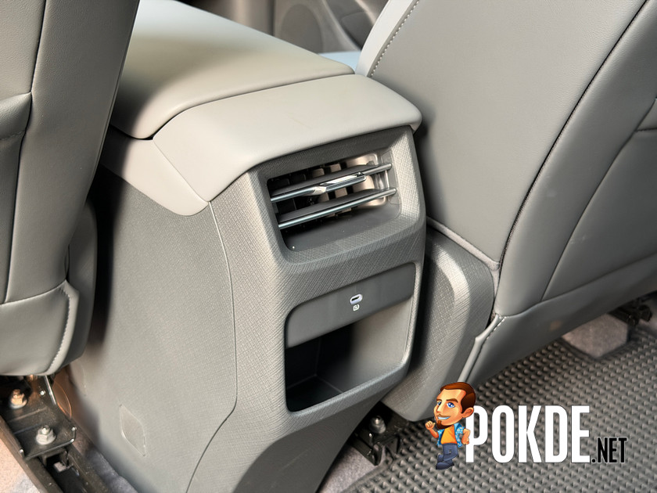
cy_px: 246
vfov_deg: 30.3
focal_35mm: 48
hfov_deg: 39.7
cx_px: 328
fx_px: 911
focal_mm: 6.76
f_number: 1.78
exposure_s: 1/60
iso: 160
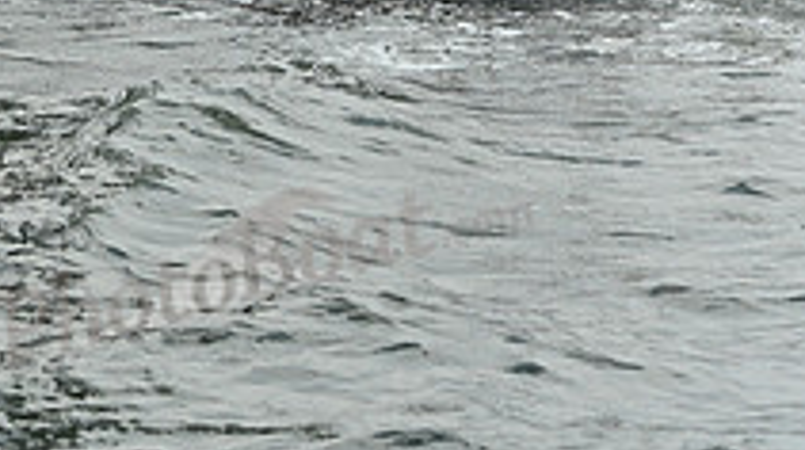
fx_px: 4306
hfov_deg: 10.5
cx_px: -198
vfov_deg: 5.9
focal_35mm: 202
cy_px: -265
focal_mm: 70
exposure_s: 1/1600
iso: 320
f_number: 6.3
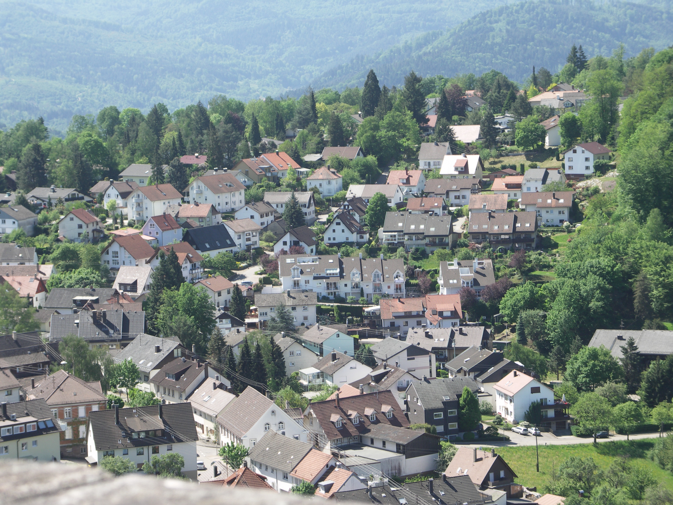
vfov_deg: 12.7
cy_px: 252
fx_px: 2275
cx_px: 336
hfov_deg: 16.8
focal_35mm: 117
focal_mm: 30.3
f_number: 4.5
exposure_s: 1/200
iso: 50
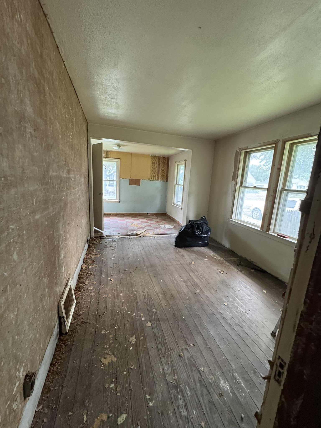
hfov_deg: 85.7
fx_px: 173
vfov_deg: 102.1
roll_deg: -5.5
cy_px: 214
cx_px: 160
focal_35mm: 14
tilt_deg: -11.5
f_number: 2.2
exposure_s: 1/60
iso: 400
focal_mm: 2.22
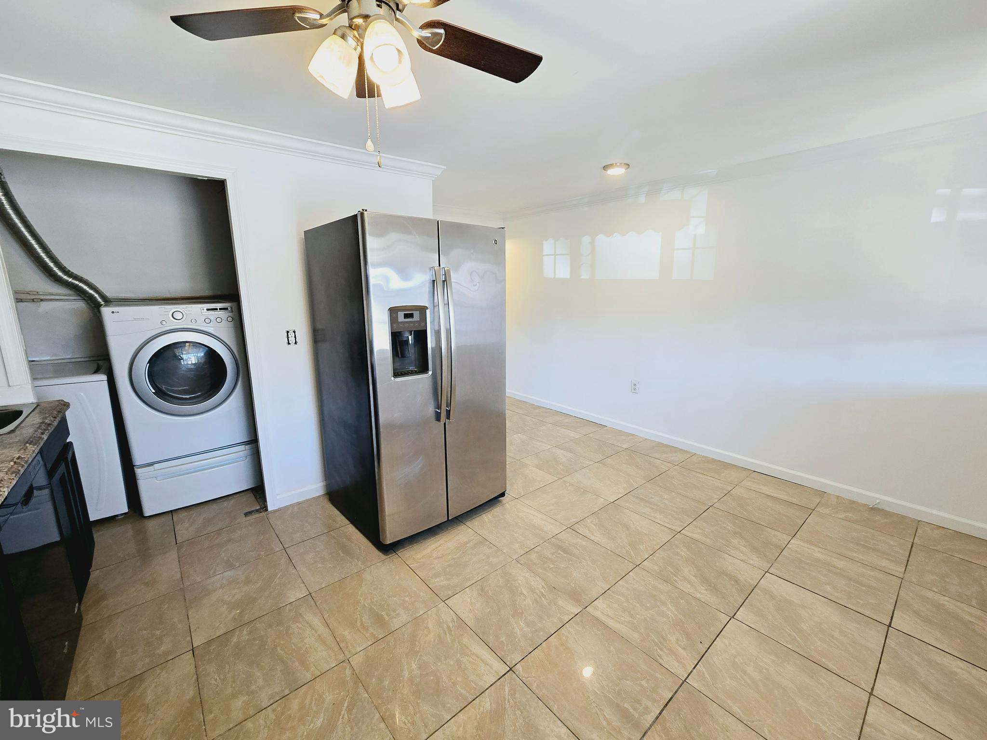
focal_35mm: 13
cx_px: 494
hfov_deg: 106.2
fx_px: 371
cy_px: 370
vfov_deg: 89.9
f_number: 2.2
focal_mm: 2.2
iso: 100
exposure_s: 1/60
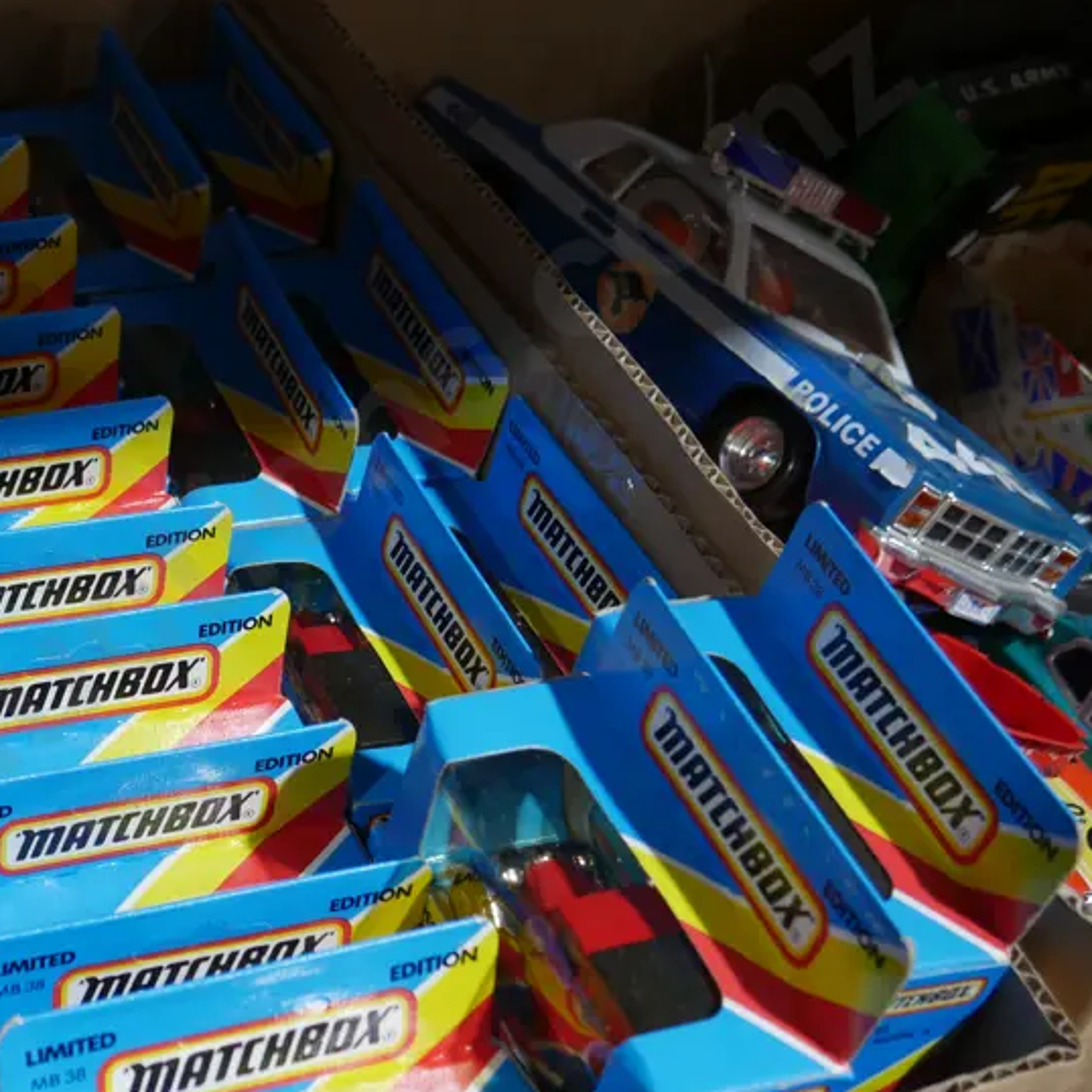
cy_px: 677
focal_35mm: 64
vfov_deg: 26.8
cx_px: 61
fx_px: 2284
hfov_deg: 25.8
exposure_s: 1/60
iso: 500
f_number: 4.1
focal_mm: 19
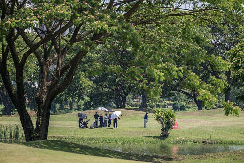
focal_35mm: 200
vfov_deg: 6.9
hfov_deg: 10.3
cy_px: 82
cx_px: 122
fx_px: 1355
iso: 400
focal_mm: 200
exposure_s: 1/4000
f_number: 3.2
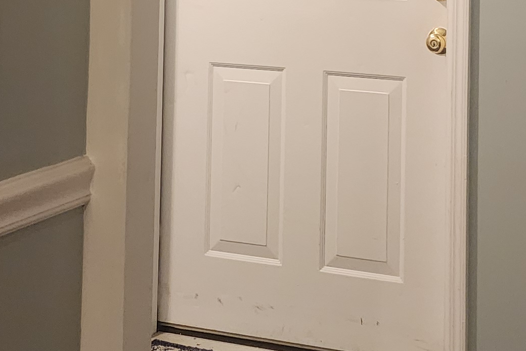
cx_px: 303
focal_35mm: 92
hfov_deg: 22.1
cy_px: -84
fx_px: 1344
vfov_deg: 14.3
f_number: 1.8
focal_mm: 6.4
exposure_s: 1/120
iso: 1000
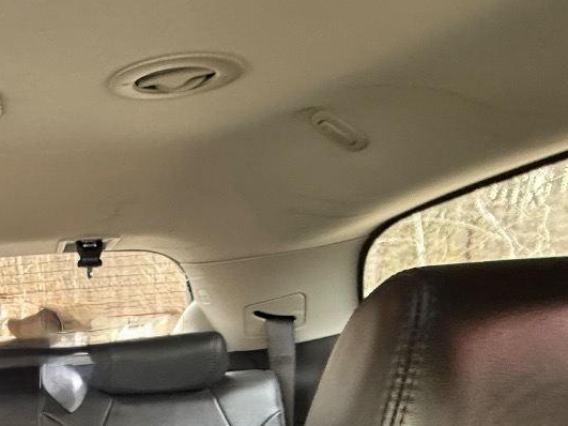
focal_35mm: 38
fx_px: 623
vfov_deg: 32.4
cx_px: -37
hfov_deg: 40.7
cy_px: 487
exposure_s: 1/24
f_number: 2.2
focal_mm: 2.22
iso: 400
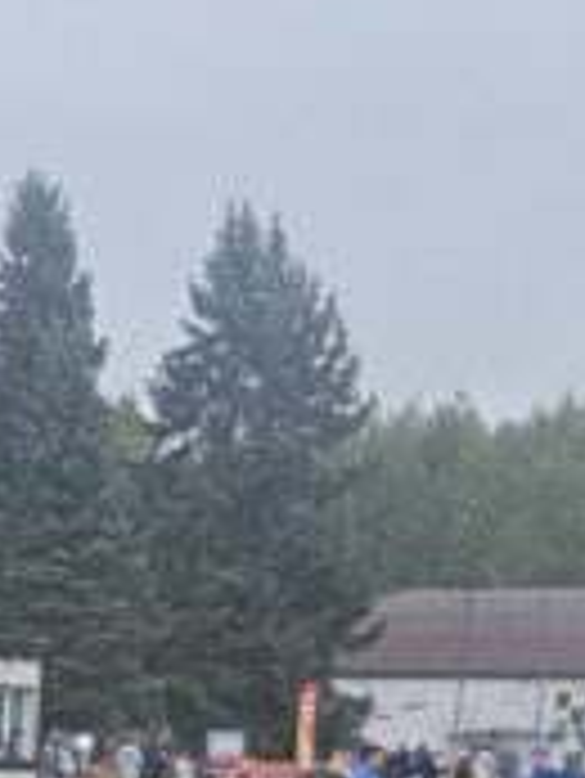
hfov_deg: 10.7
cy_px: 967
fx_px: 3061
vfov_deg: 14.0
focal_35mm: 136
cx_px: -117
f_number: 1.8
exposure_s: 1/557
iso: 25
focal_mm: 5.4
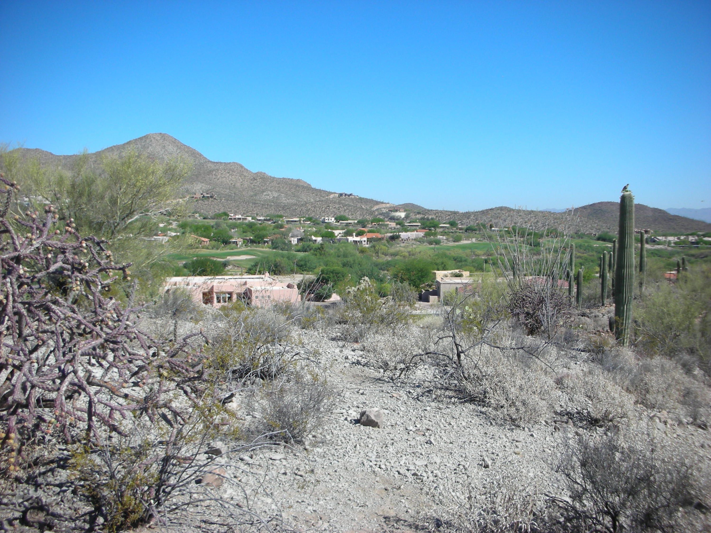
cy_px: 266
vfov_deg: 40.7
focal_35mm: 35
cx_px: 356
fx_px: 719
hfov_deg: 52.6
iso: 50
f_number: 8.5
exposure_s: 1/90.6
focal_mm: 5.8
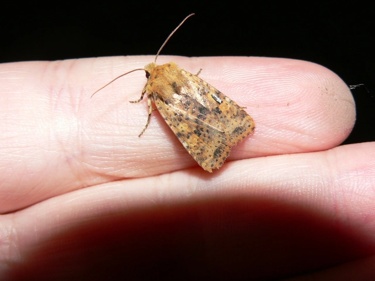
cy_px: 140
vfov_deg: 20.2
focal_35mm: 73
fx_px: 791
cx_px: 188
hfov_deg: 26.7
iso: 100
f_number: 4
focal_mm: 12.1
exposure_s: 1/60
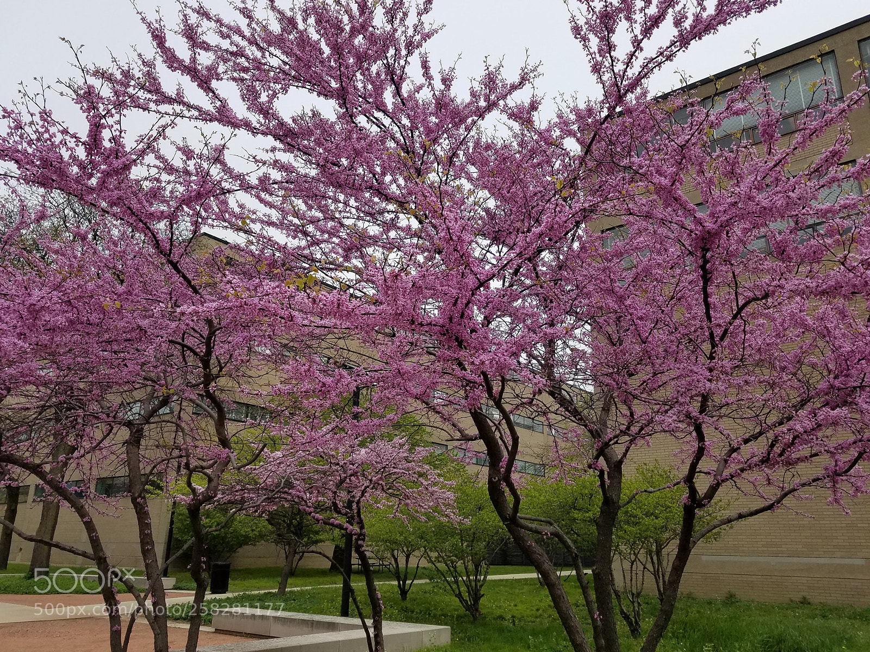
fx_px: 653
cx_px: 435
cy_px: 326
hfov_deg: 67.3
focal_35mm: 26
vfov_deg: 53.1
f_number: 1.7
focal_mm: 4.2
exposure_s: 1/4192
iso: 50
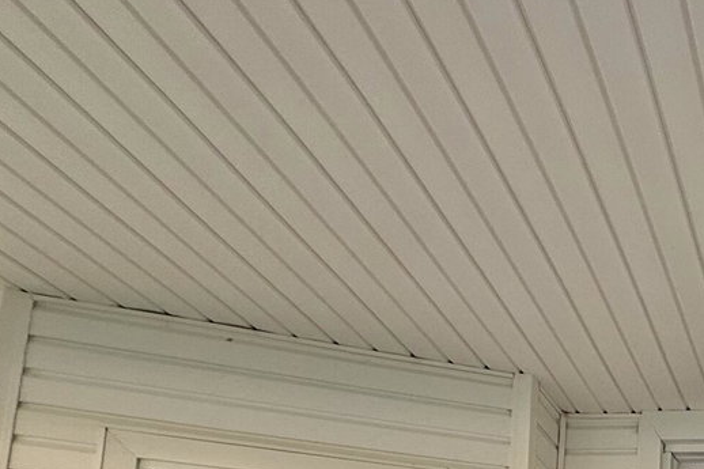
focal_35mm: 45
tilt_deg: +9.0
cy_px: 734
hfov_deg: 33.6
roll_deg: +0.6
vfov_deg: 23.1
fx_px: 880
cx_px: 882
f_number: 2.2
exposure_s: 1/187
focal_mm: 2.22
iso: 50
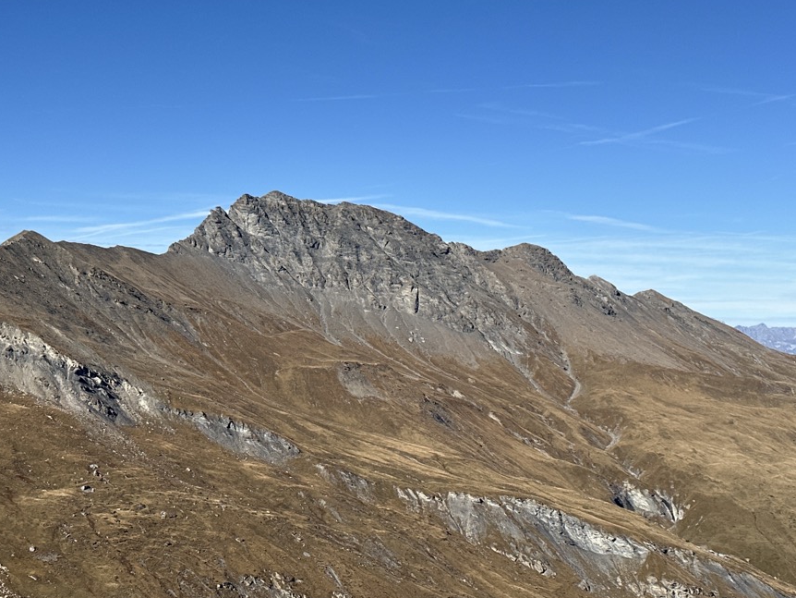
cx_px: 342
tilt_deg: -0.5
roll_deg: -0.8
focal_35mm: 57
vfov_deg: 25.7
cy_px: 316
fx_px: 1311
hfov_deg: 33.7
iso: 64
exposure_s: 1/5263
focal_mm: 6.86
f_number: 1.78
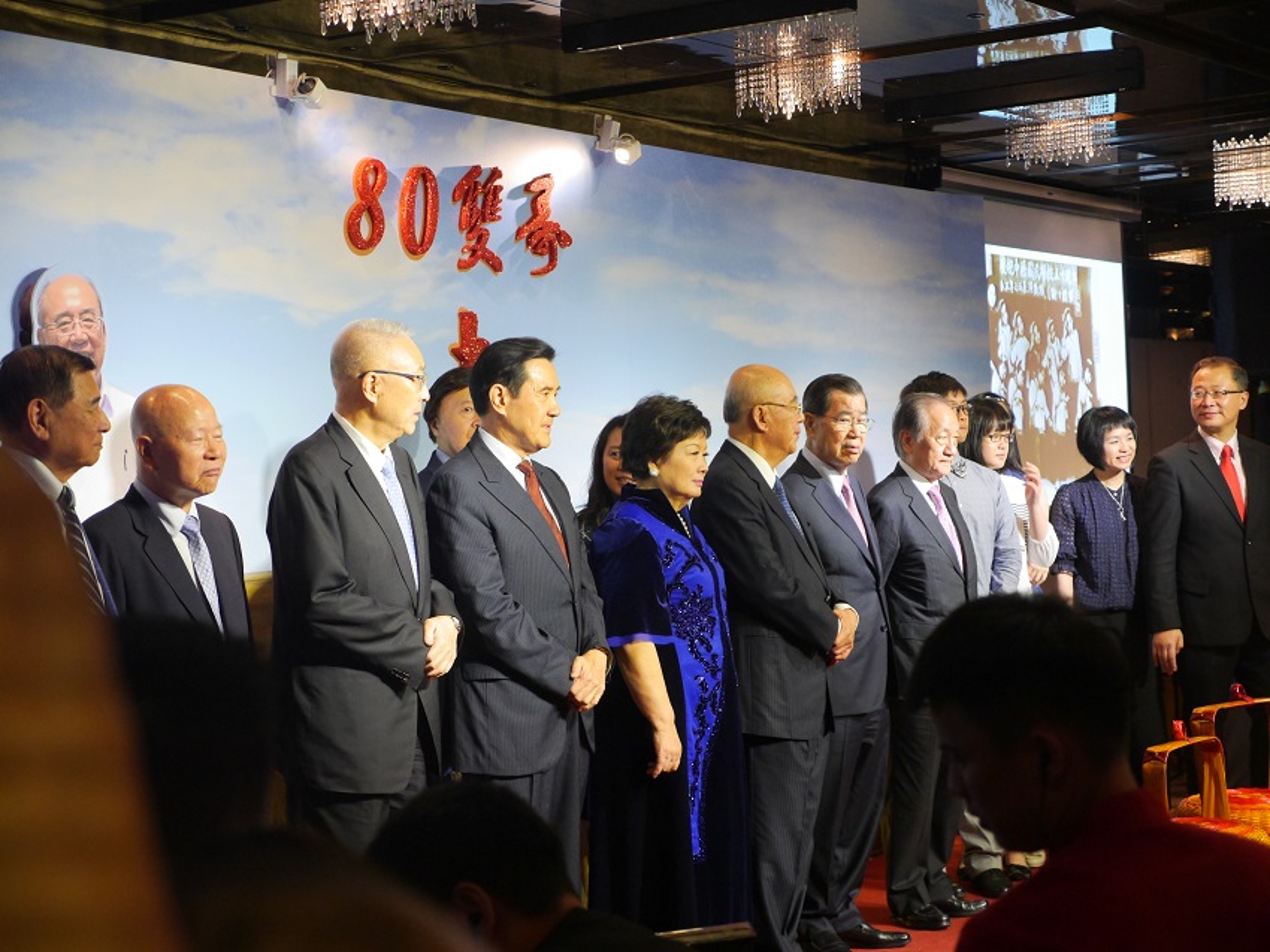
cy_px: 476
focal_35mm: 70
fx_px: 2567
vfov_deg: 21.0
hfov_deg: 27.8
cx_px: 635
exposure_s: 1/250
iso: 1600
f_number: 2.8
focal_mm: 35
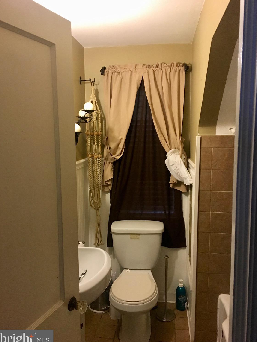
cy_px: 172
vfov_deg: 60.0
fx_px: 297
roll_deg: +0.5
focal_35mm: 30
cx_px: 128
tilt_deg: -7.5
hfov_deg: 46.8
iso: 200
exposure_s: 1/30
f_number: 2.2
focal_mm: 4.15
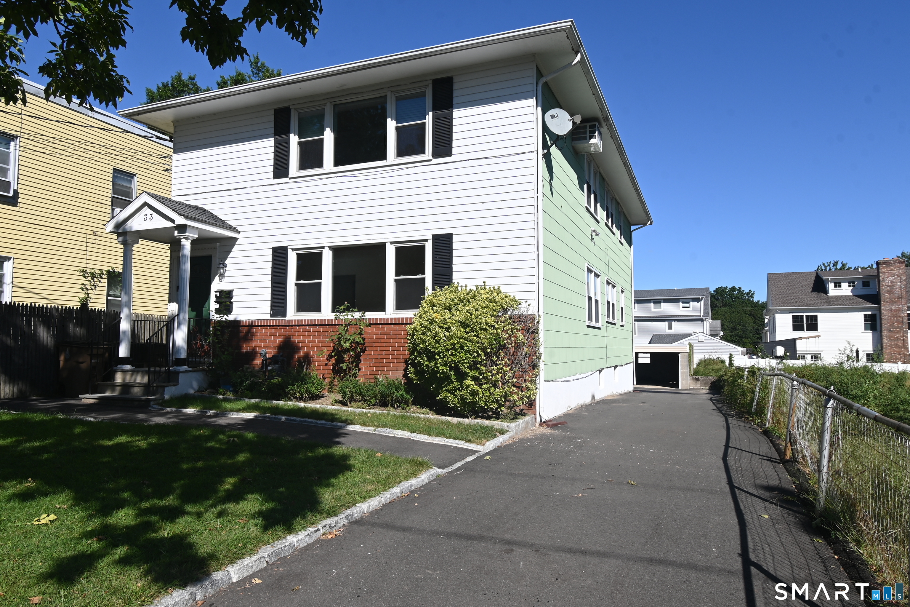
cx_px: 455
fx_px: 556
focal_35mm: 22
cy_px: 304
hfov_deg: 78.6
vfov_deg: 57.2
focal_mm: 15
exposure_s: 1/125
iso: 100
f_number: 13
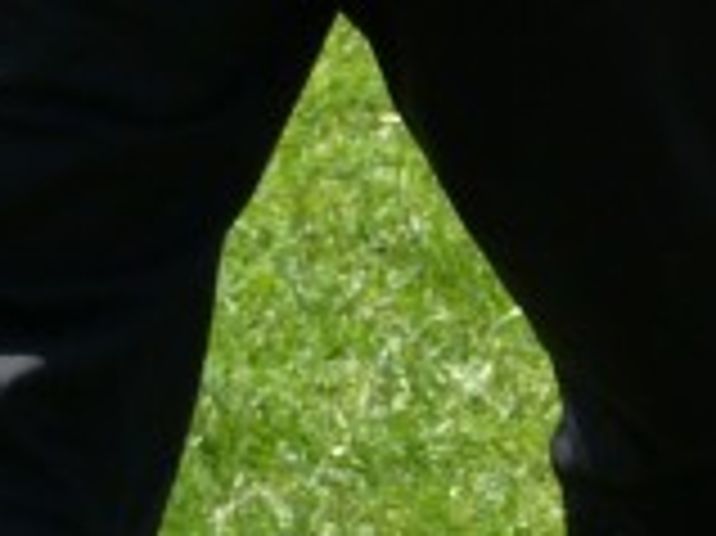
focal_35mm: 405
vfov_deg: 3.6
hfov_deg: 4.9
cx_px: 333
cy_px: -937
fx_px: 8371
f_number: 4
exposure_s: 1/250
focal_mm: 10.3
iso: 80
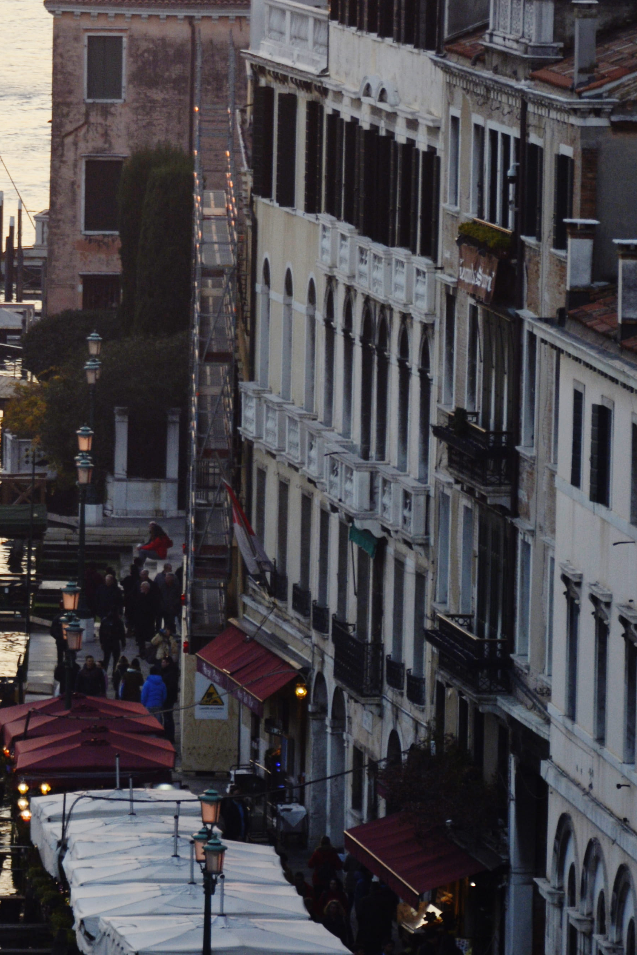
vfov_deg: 5.8
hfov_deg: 3.9
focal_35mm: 354
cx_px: 4
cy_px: 162
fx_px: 9400
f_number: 5.6
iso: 125
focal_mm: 105
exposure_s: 1/200
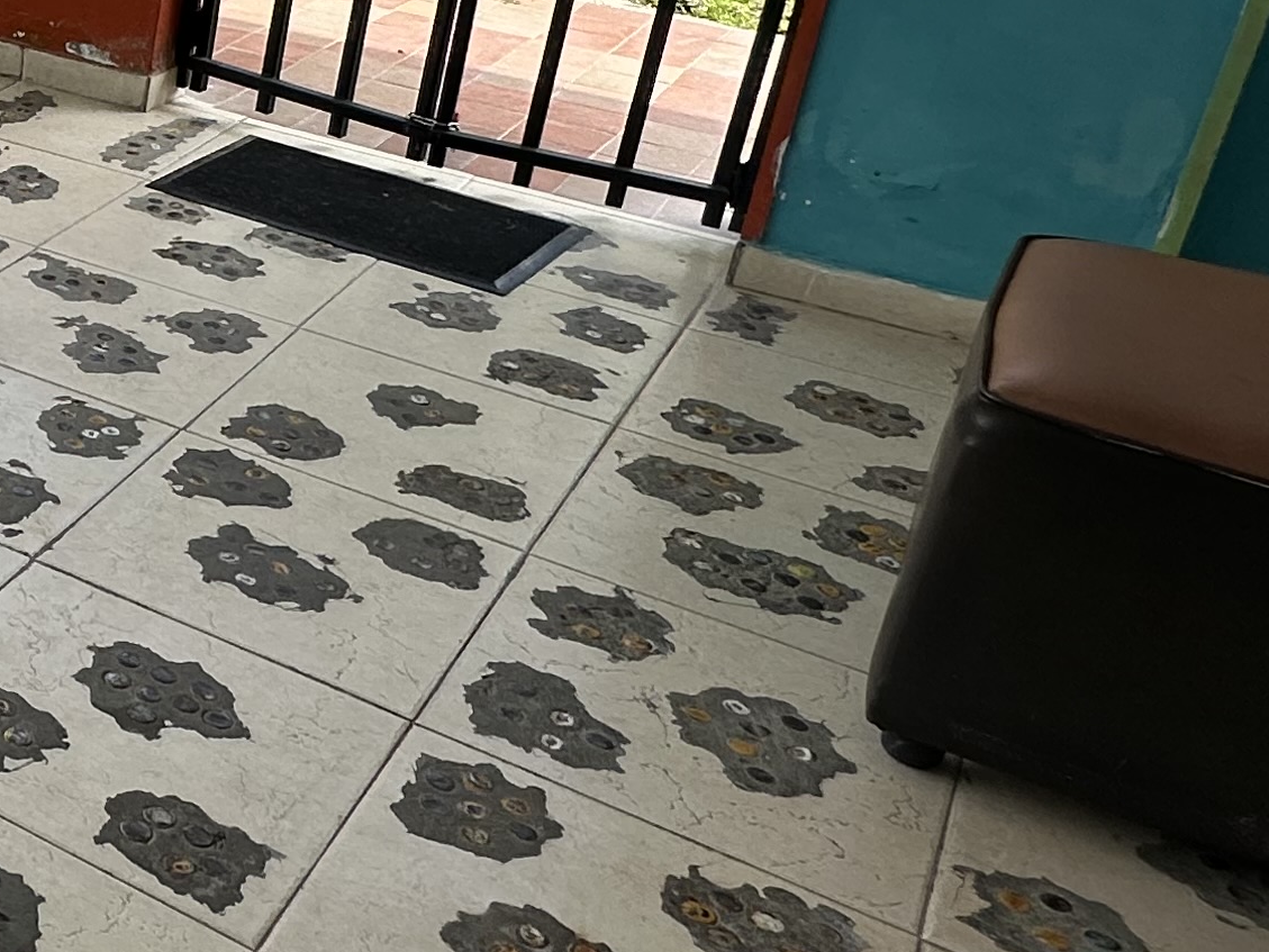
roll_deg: -1.1
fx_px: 1833
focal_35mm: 50
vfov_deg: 28.3
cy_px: 142
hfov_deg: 28.3
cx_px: -529
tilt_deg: -20.1
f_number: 2.2
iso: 40
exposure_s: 1/535
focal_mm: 2.22
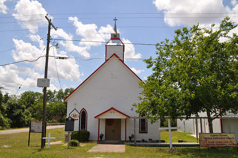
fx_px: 178
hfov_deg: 67.5
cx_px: 119
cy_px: 79
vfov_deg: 47.8
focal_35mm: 27
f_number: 13
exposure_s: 1/160
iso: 200
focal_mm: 18
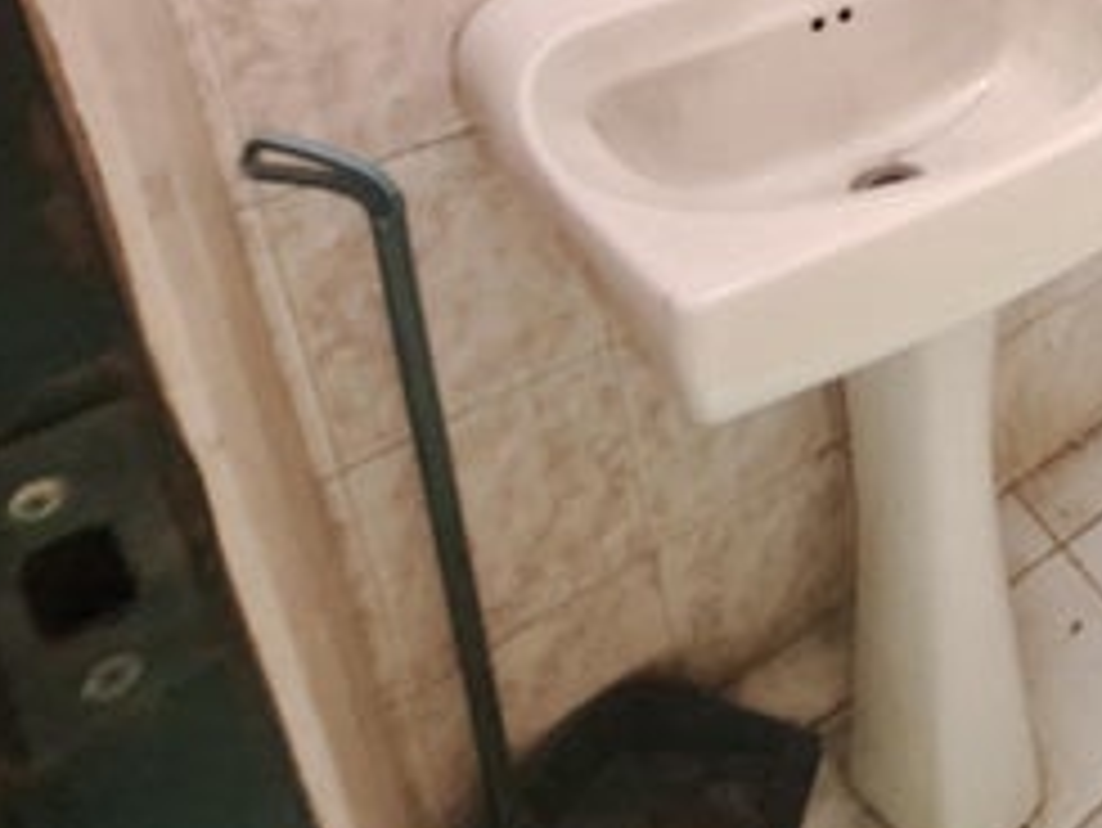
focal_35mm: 34
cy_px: -184
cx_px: 1196
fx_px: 1083
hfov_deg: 42.9
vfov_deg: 33.4
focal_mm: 1.74
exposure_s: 1/10
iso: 1000
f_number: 2.2
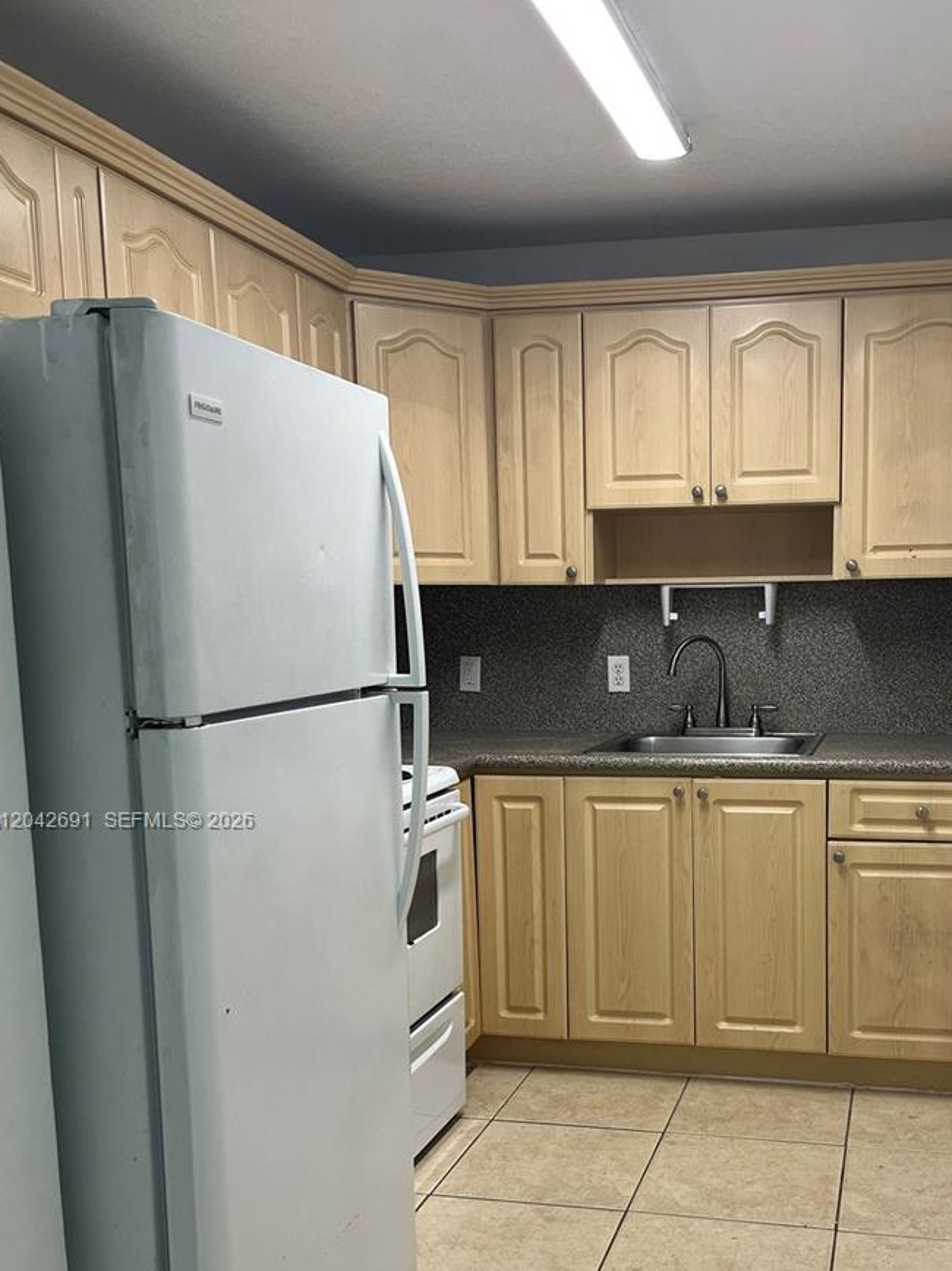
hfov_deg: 39.1
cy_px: 822
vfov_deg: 50.6
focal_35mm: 36
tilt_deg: -10.2
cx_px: 642
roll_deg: +1.7
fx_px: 1320
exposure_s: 1/60
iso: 64
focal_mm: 5.1
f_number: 1.6
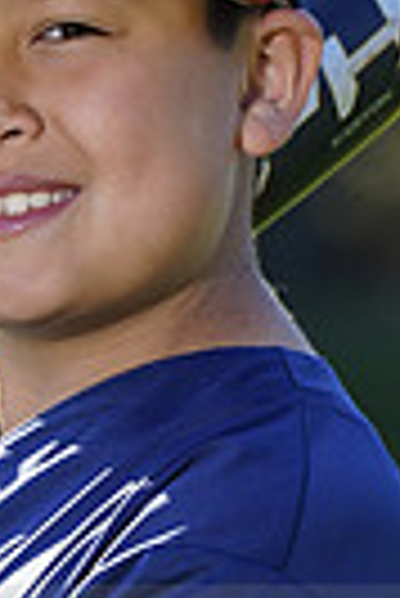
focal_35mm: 715
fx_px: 11885
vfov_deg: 2.9
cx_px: -92
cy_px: 647
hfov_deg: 1.9
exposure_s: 1/250
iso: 100
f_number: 5
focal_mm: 164
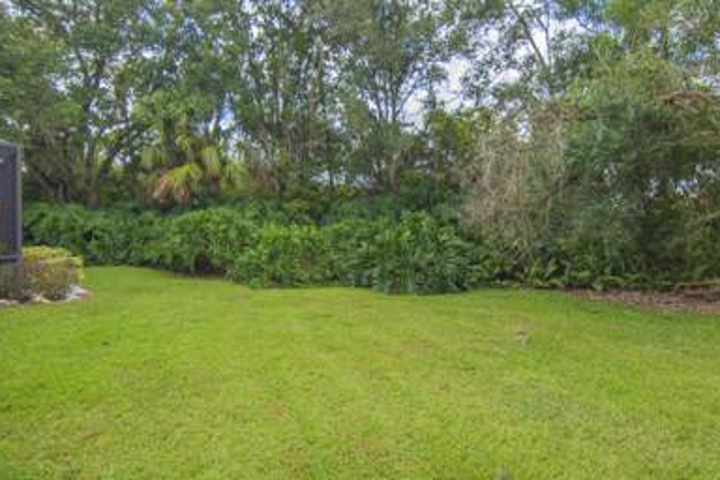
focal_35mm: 30
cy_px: 210
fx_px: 600
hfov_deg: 61.8
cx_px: 399
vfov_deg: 43.5
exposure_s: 1/250
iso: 100
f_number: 2.8
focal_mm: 16
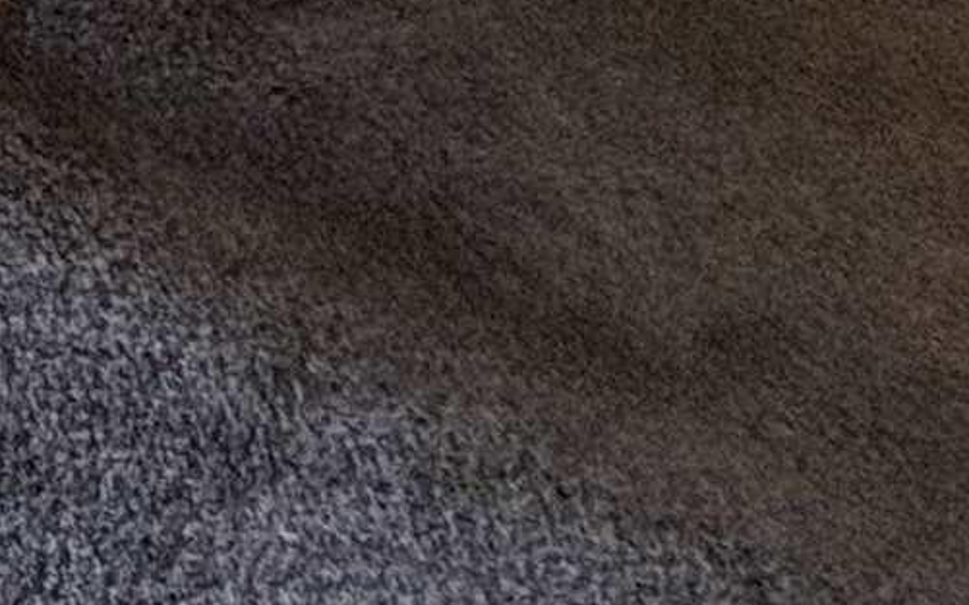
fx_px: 2403
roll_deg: +0.5
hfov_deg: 16.2
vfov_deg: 9.8
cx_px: -1087
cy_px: -1343
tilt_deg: -11.1
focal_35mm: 91
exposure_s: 1/120
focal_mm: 2.22
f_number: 2.2
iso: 320
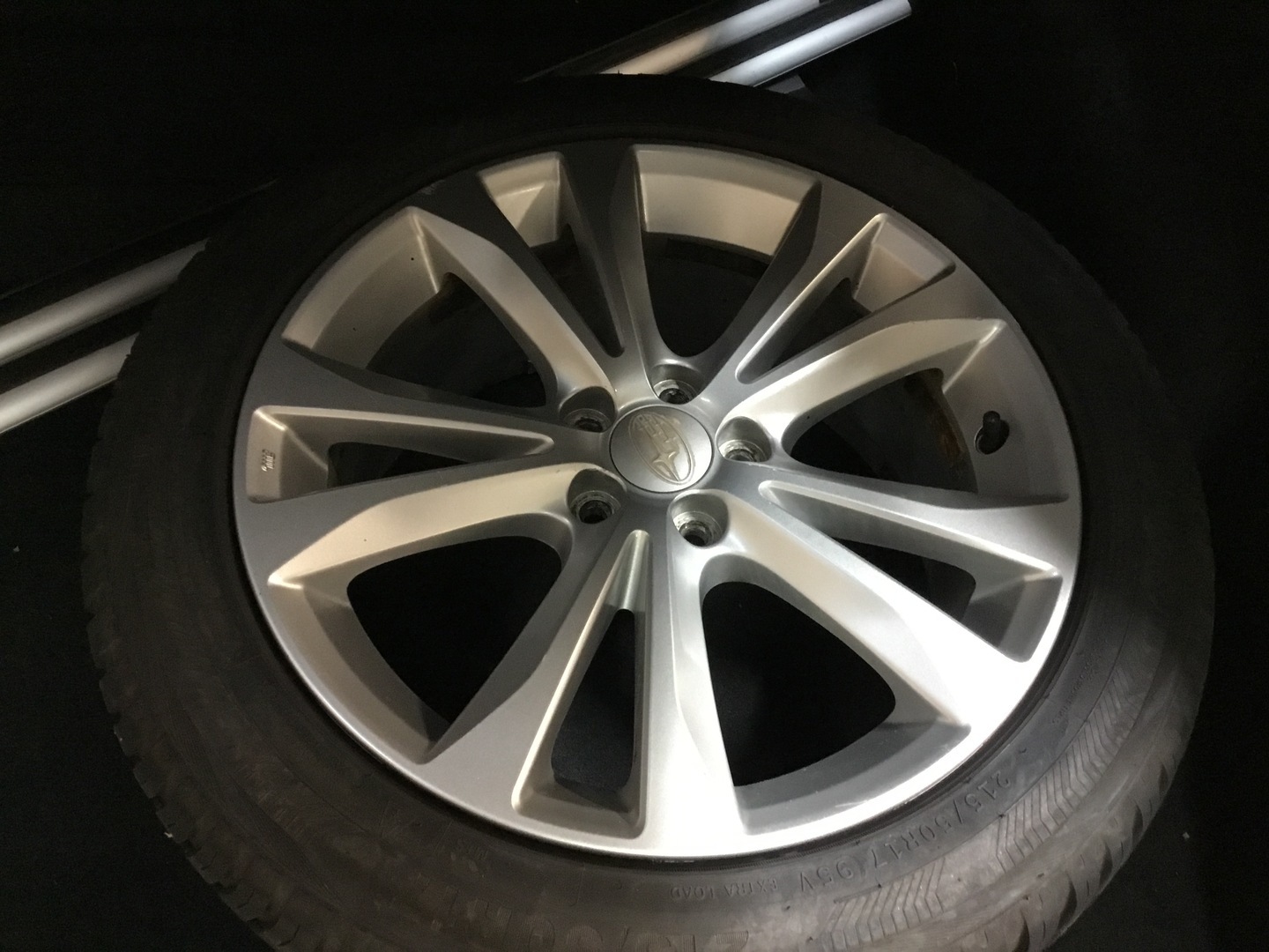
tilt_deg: -55.8
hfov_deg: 58.4
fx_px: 1136
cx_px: 634
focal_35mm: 31
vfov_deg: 45.4
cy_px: 476
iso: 250
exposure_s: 1/17
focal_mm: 3.3
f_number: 2.4
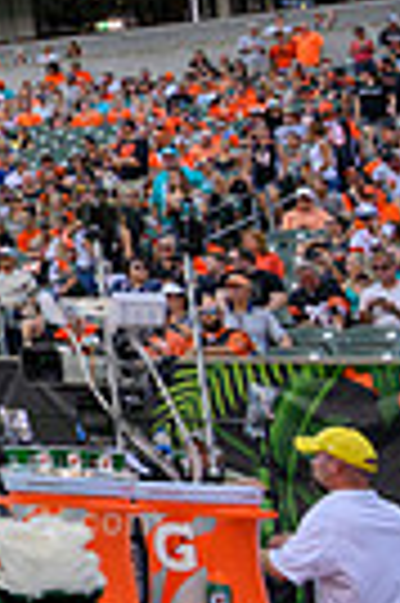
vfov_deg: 18.7
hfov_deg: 9.5
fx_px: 1738
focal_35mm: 104
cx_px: -890
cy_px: -101
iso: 80
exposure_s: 1/125
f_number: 7.1
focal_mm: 24
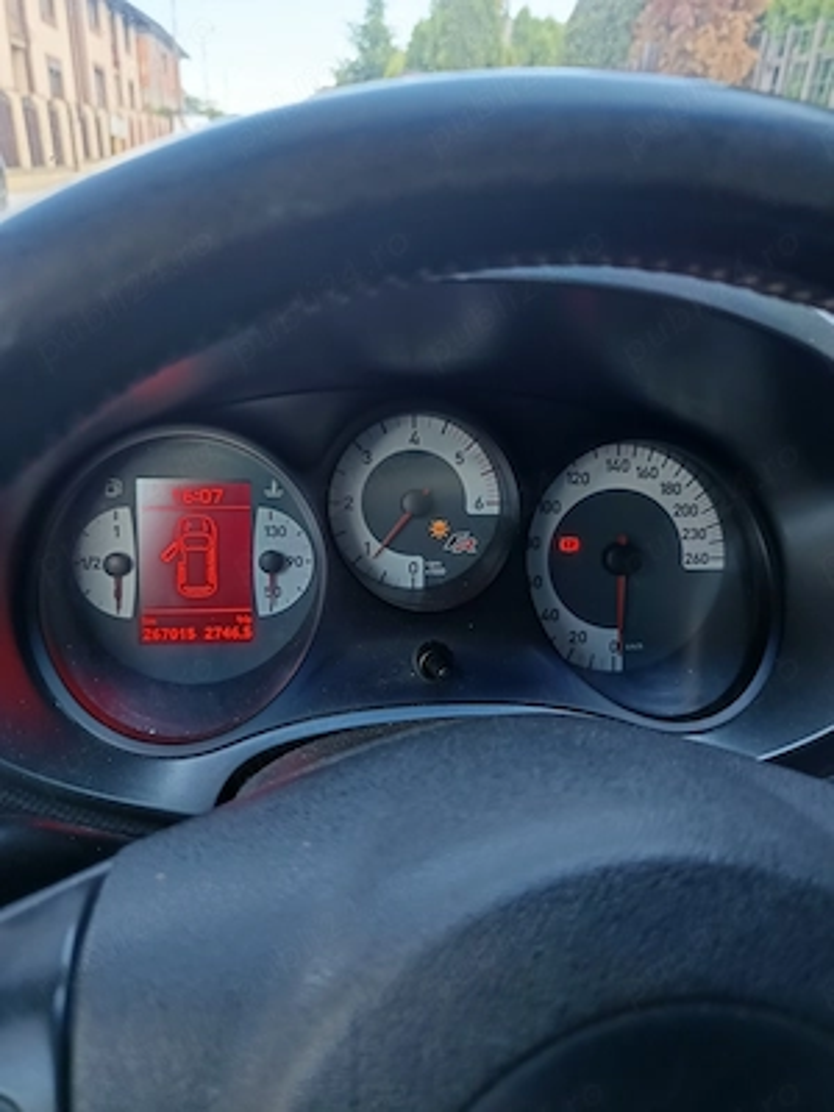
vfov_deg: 71.6
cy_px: 556
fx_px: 771
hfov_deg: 56.8
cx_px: 417
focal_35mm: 24
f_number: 1.7
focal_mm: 5.31
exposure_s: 1/50
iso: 585
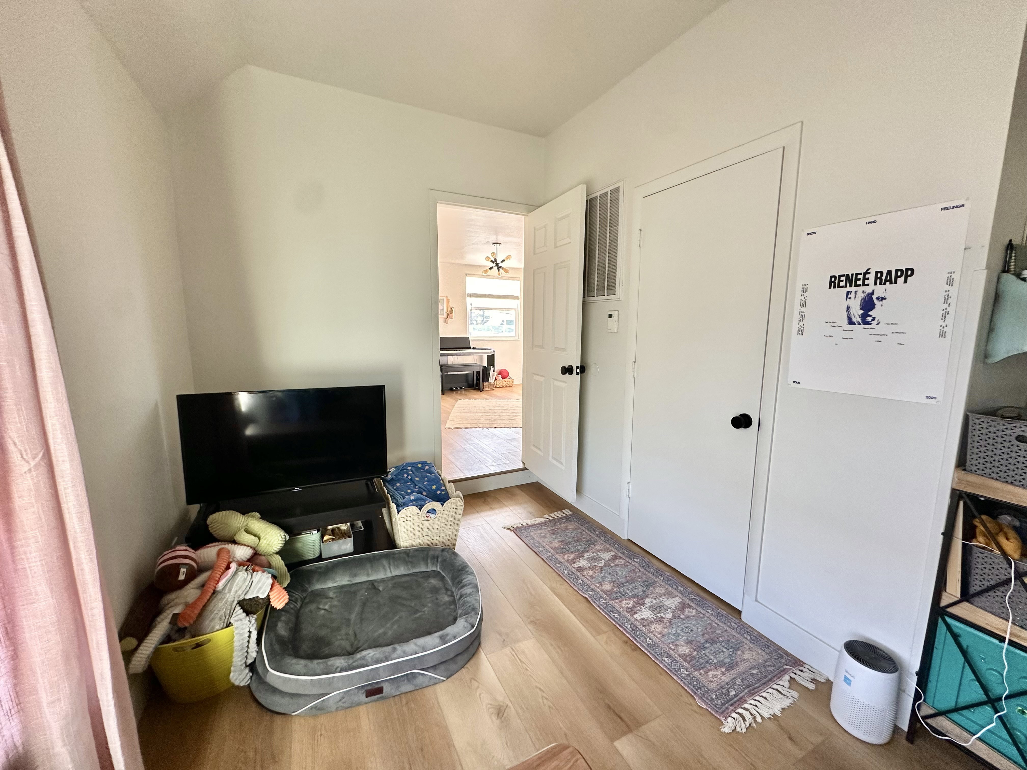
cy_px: 385
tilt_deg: -7.4
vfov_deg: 85.7
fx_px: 415
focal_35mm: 14
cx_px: 514
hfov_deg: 102.1
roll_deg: +0.1
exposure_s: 1/99
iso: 200
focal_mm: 2.22
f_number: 2.2
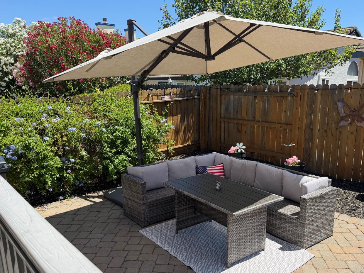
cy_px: 157
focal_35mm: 29
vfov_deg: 48.1
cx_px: 209
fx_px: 305
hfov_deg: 61.4
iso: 100
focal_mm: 6.76
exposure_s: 1/3279
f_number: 1.78
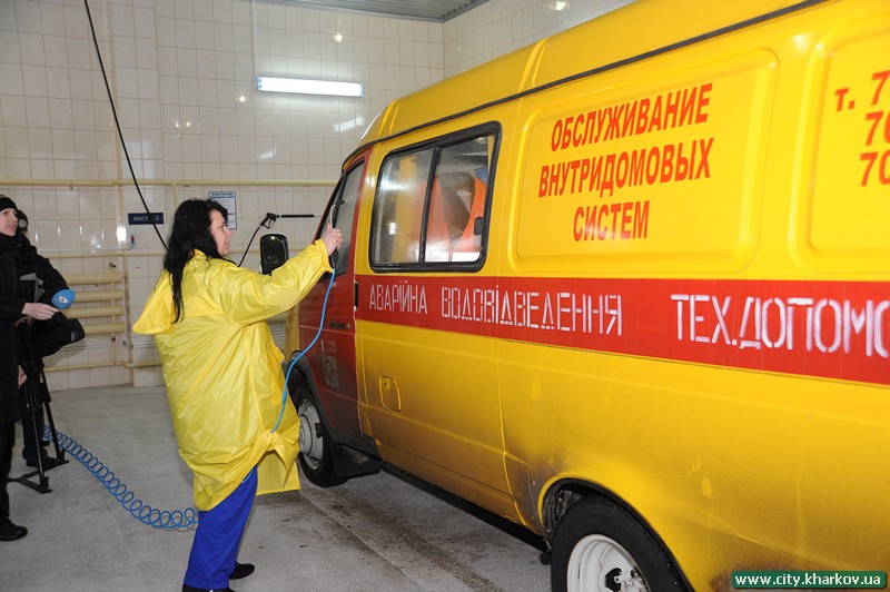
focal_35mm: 34
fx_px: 840
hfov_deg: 55.8
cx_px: 445
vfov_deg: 38.8
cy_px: 296
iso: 800
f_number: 4
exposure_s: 1/125
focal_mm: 34
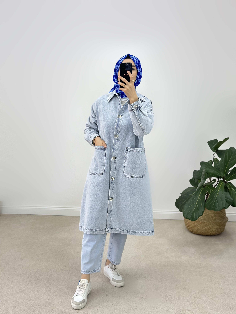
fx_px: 436
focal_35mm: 48
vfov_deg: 39.7
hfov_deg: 30.3
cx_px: 118
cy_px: 157
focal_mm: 6.86
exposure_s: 1/257
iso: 80
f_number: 1.78
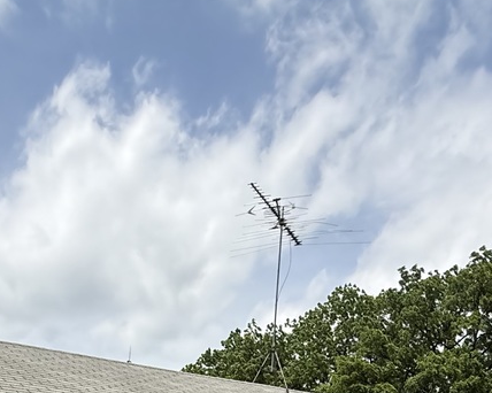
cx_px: 170
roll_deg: -0.7
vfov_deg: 24.6
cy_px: 603
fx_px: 670
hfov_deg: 39.9
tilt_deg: -4.6
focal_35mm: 46
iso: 50
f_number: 2.2
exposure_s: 1/2165
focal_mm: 2.22
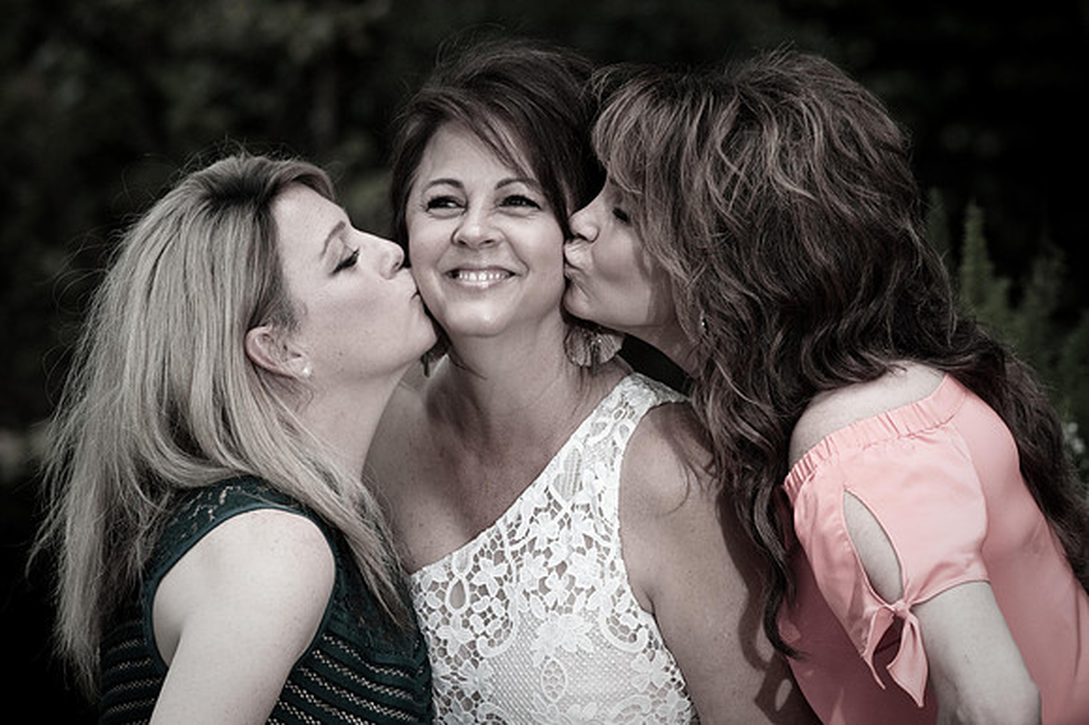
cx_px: 544
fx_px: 6046
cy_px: 362
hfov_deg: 10.3
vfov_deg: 6.9
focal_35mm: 200
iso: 1250
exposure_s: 1/160
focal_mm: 200
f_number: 5.6
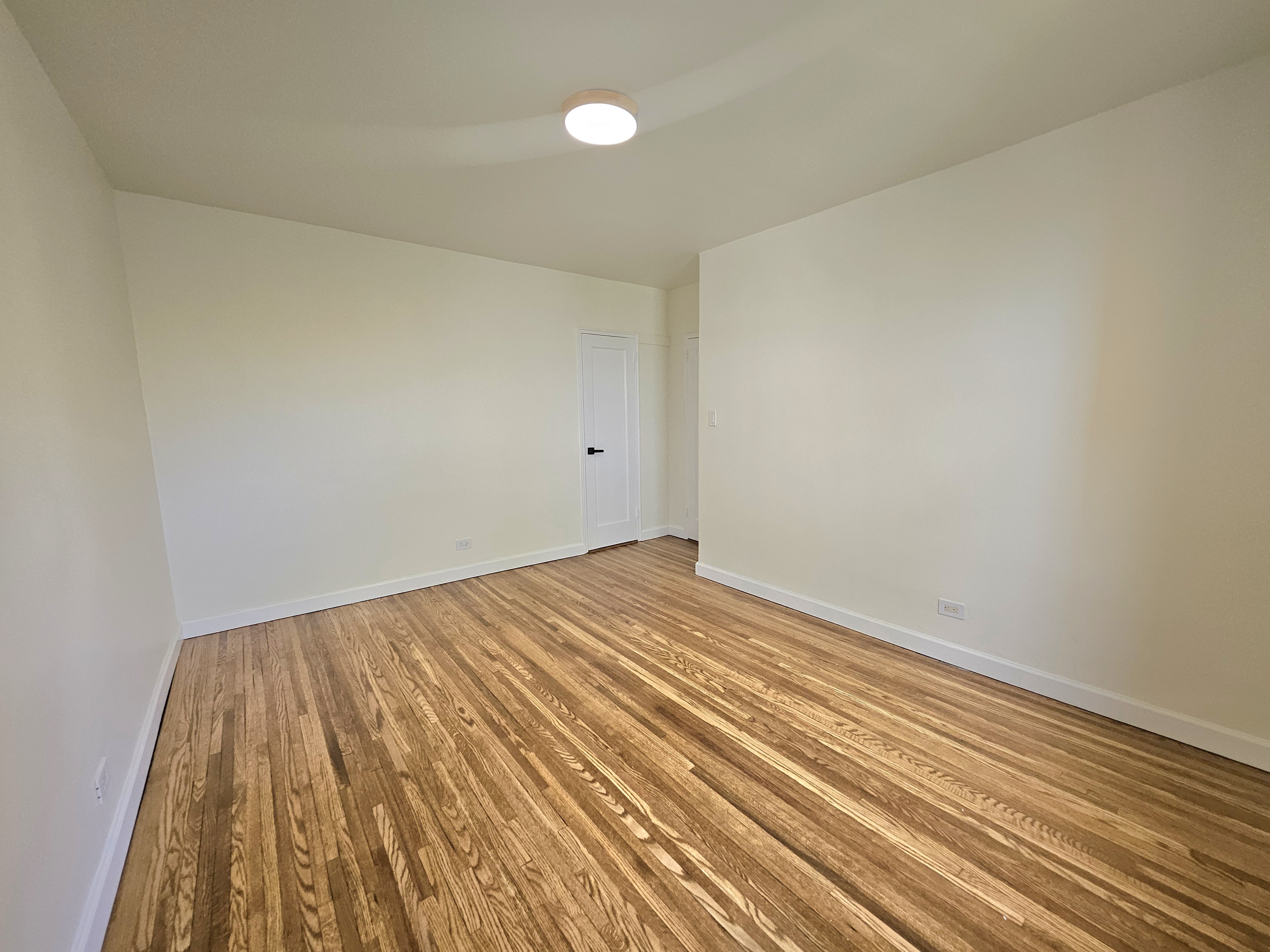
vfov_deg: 89.9
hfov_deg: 106.2
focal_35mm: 13
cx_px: 635
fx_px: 477
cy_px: 476
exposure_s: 1/60.2
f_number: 2.2
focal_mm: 1.7
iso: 160
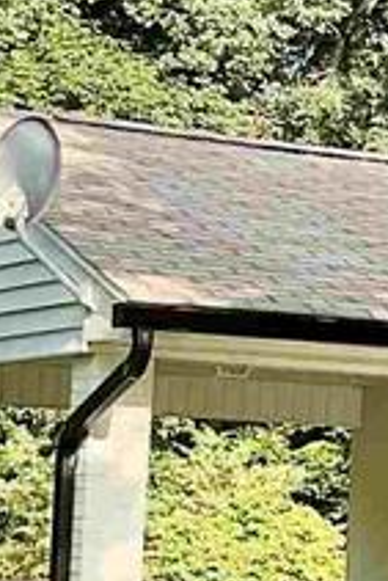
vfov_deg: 10.0
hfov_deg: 6.2
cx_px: 1073
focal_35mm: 206
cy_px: 463
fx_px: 3325
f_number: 1.8
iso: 16
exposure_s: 1/478
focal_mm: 3
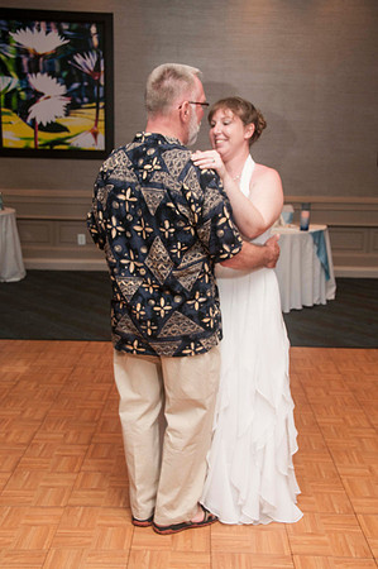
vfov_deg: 46.4
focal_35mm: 42
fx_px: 663
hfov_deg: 31.8
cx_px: 189
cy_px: 284
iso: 400
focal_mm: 28
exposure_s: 1/60
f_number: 5.6
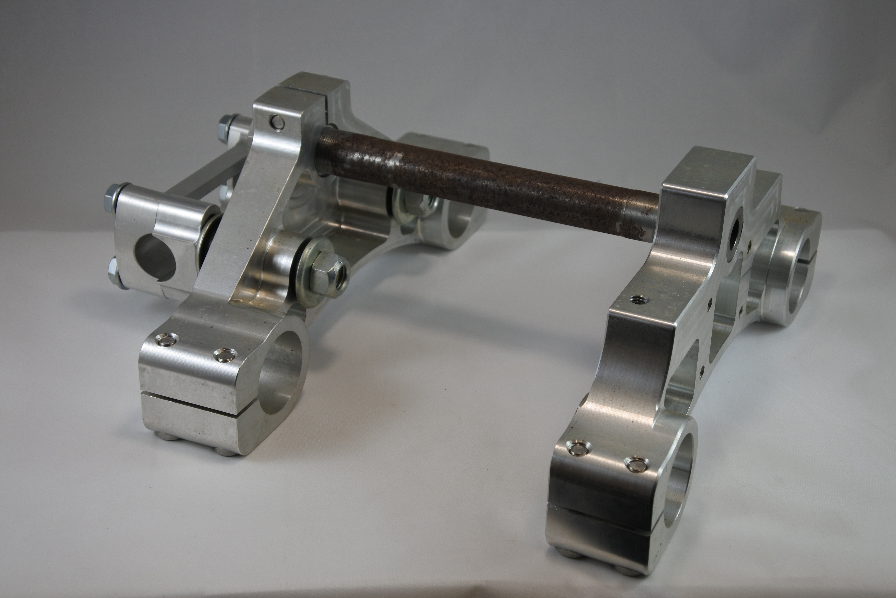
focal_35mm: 61
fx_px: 1518
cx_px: 448
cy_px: 299
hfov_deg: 32.9
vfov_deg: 22.3
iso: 200
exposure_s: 1/160
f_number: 5
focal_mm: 22.7
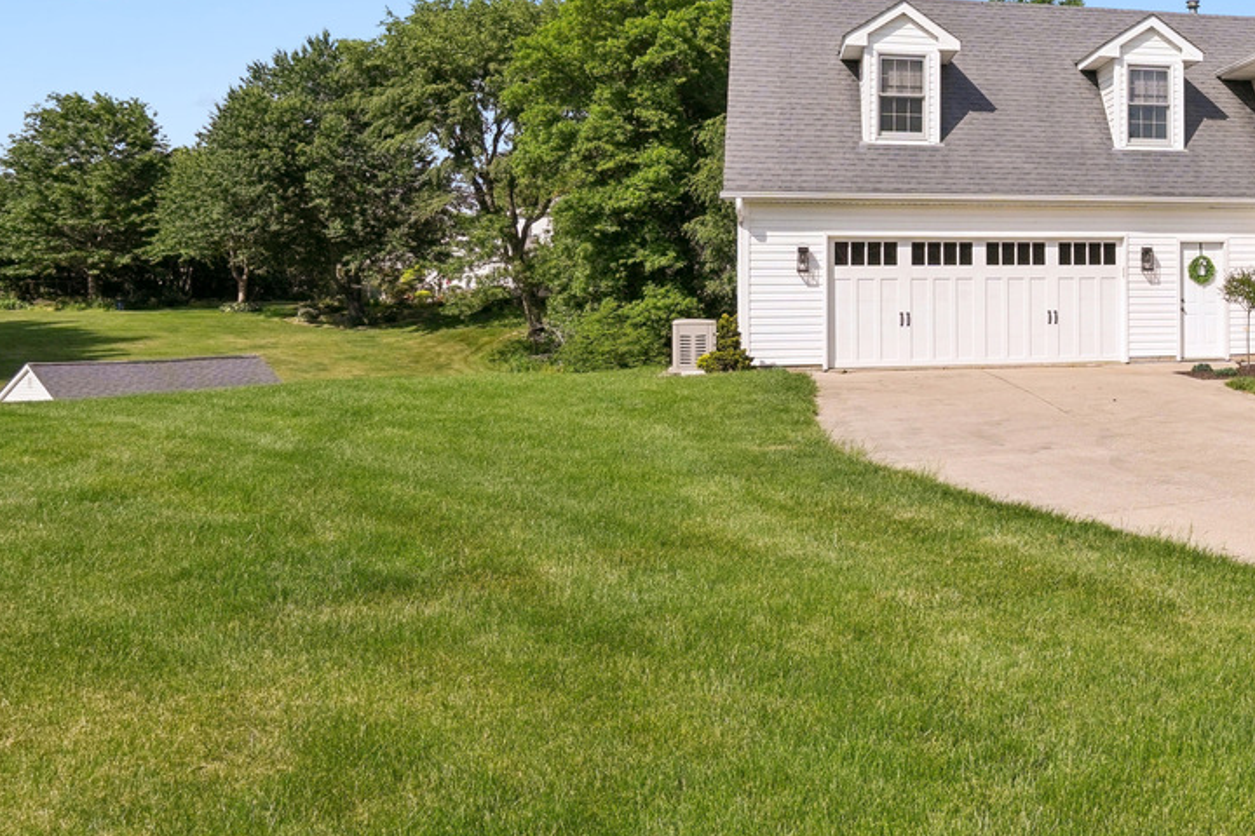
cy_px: 164
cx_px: 1278
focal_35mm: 36
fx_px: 1255
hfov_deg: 44.5
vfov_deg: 35.6
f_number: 8
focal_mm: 16
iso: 400
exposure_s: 1/1250
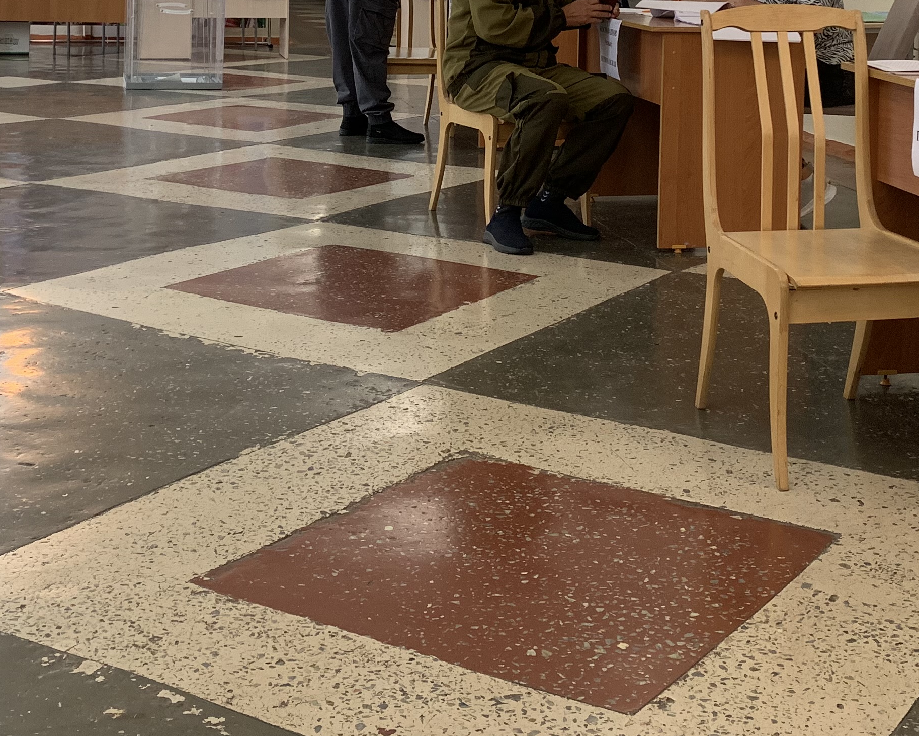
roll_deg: -0.9
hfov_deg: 33.5
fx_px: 1523
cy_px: 22
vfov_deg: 25.9
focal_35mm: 56
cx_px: 520
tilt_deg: -3.9
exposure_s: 1/50
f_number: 1.8
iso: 80
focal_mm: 4.25
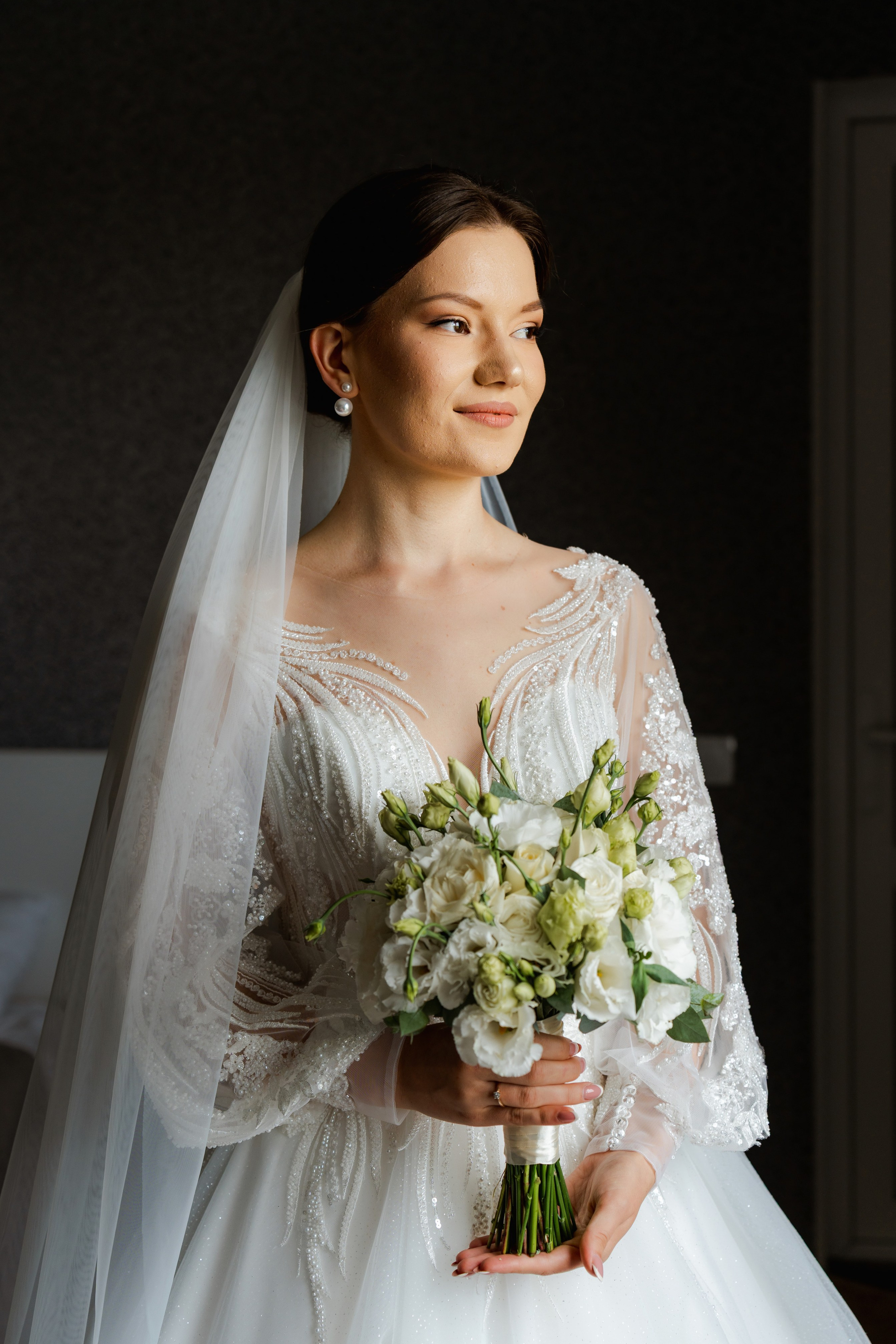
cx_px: 456
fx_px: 1941
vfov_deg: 38.2
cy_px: 682
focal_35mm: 52
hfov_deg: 26.0
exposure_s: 1/160
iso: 160
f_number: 3.5
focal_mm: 51
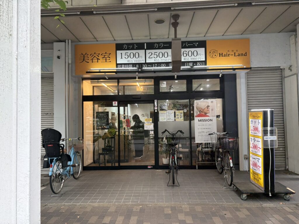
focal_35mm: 26
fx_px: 225
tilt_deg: +2.3
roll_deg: +1.9
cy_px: 112
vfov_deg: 53.1
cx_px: 150
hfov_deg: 67.3
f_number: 1.6
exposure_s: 1/100
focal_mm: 5.96
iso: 100
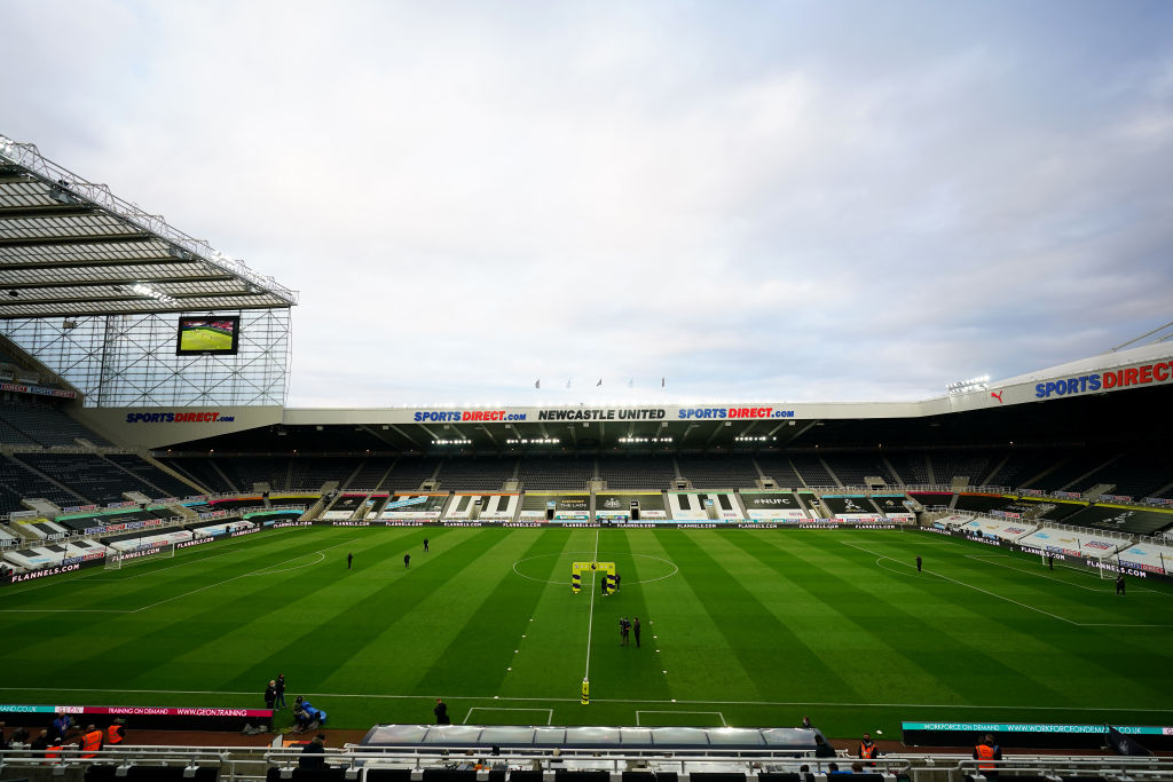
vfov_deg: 73.8
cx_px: 586
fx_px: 521
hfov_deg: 96.7
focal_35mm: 16
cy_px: 391
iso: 250
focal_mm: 16
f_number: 2.8
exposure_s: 1/500
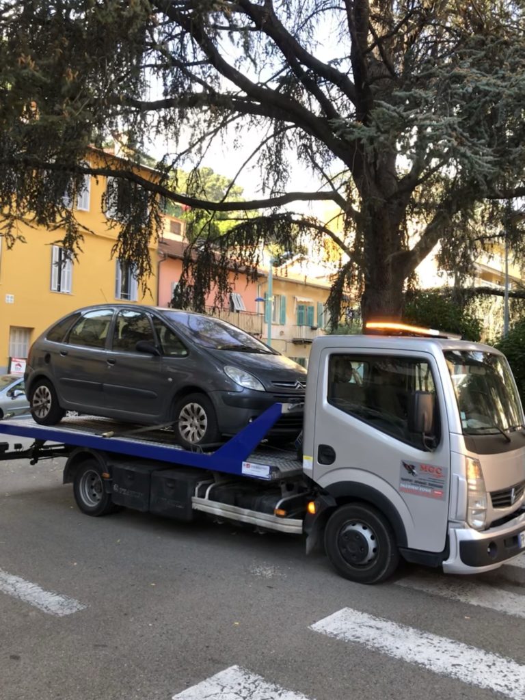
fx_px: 566
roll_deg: -1.3
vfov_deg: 63.4
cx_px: 262
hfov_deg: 49.7
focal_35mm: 28
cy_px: 350
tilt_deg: +1.8
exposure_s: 1/128
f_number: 1.8
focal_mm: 3.99
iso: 20
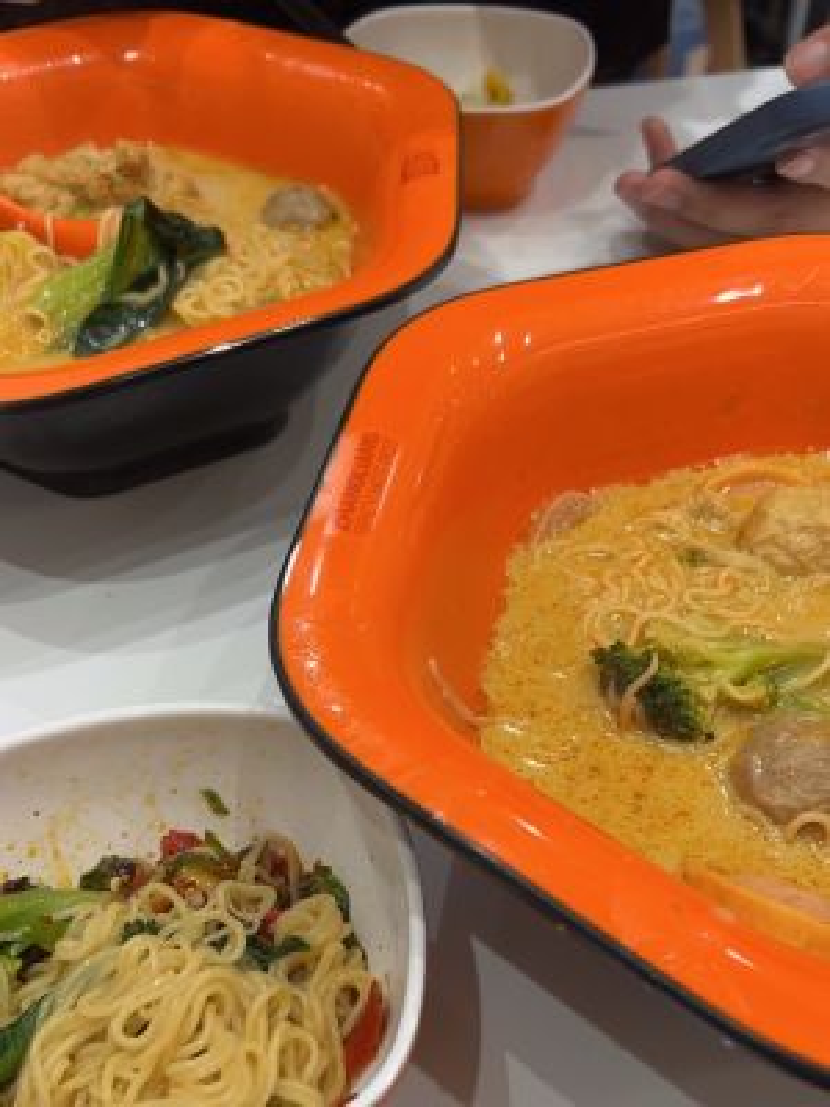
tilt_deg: -51.1
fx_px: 927
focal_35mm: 29
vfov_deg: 61.7
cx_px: 415
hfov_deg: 48.2
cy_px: 554
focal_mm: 5.7
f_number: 1.5
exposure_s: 1/100
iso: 40
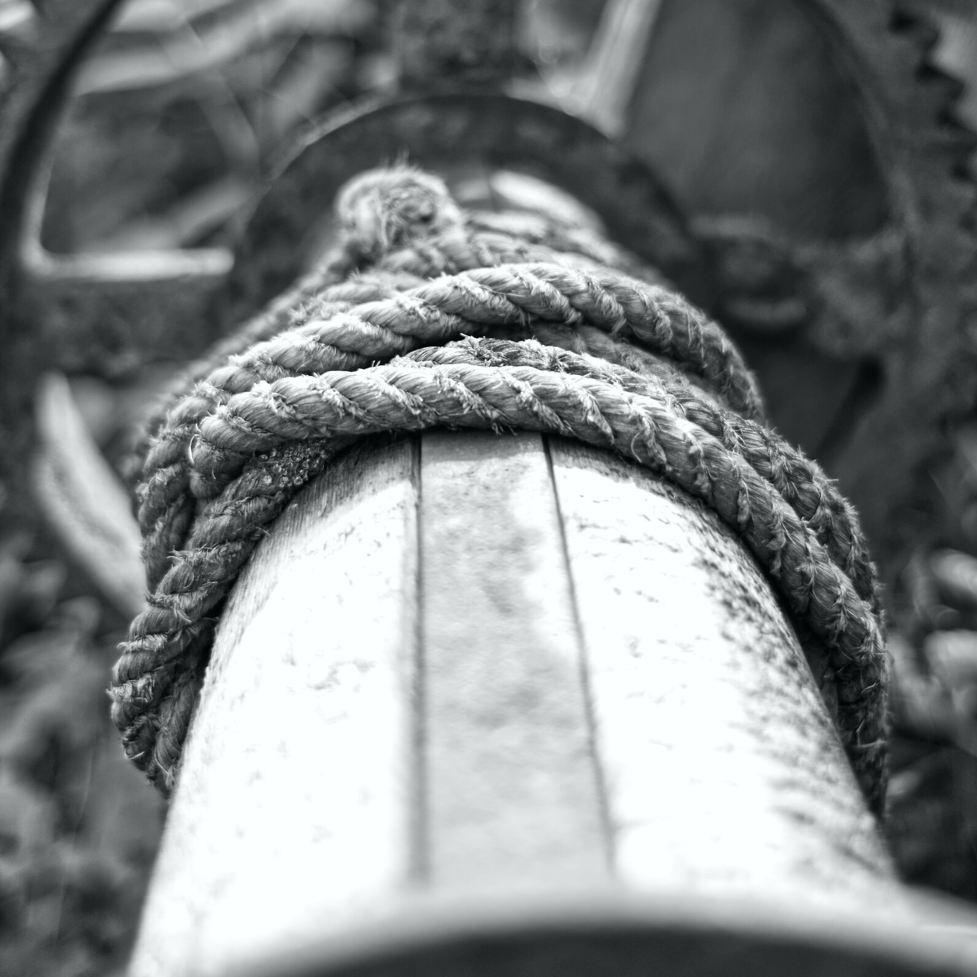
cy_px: 310
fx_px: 1437
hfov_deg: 37.6
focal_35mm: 45
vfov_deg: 37.1
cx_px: 488
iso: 160
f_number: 2
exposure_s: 1/250
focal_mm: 23
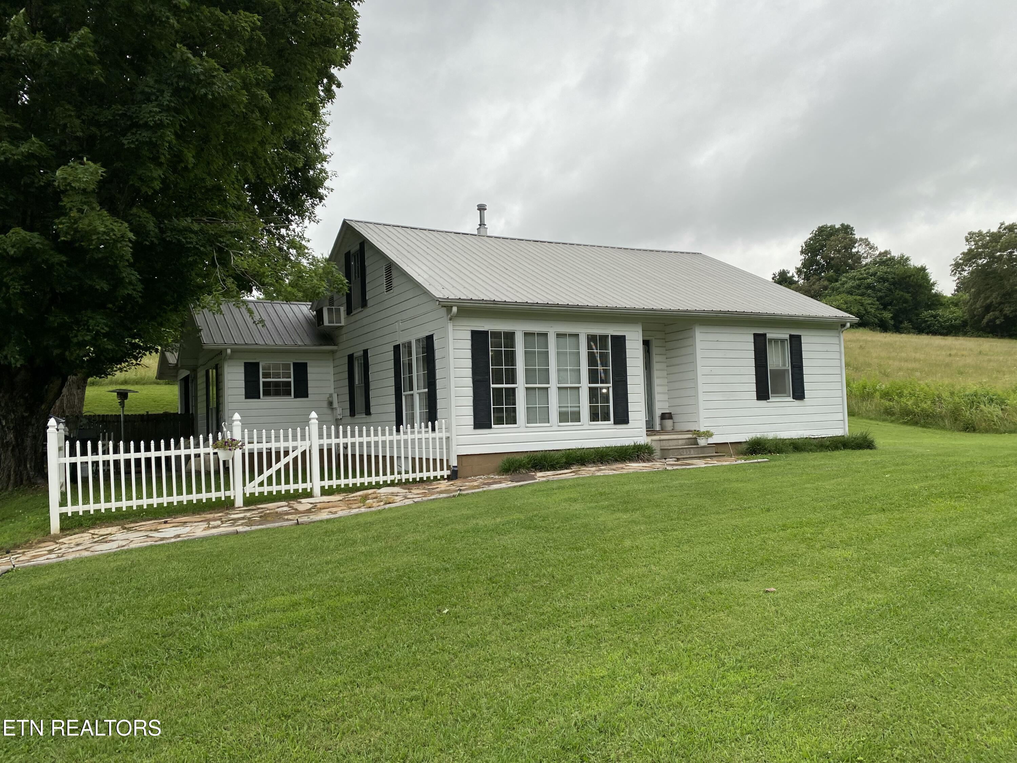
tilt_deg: +3.8
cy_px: 382
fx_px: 764
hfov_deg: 67.3
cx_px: 508
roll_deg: +2.3
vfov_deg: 53.1
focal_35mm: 26
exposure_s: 1/415
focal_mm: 4.25
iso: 32
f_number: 1.8
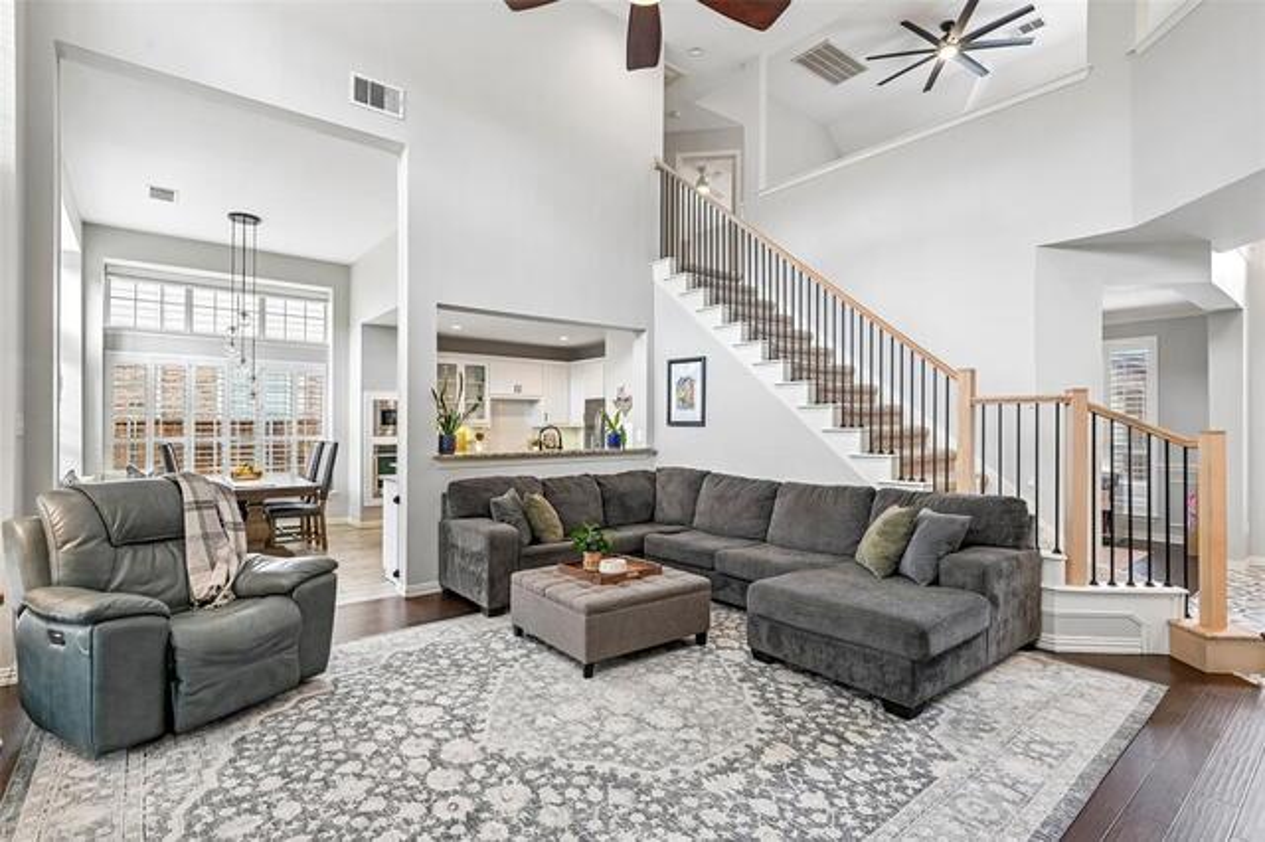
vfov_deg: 72.0
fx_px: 579
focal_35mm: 16
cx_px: 632
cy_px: 421
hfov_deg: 95.0
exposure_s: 1/25
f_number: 8
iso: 400
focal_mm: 16.5
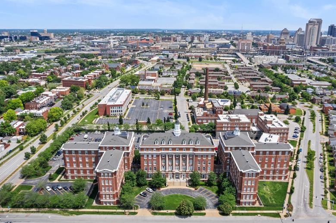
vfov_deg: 44.9
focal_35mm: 29
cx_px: 173
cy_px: 112
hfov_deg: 63.7
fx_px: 270
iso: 110
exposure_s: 1/2500
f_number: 2.8
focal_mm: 8.38
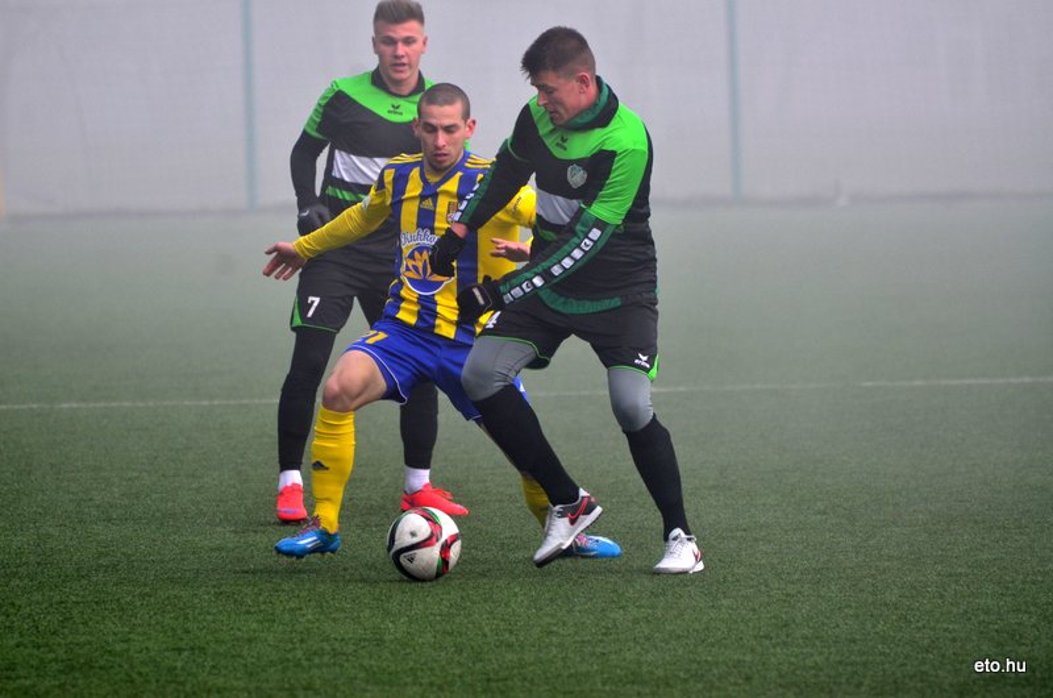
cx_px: 526
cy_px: 349
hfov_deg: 5.3
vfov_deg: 3.5
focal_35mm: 390
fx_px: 11385
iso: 250
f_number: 5.6
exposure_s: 1/640
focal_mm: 260
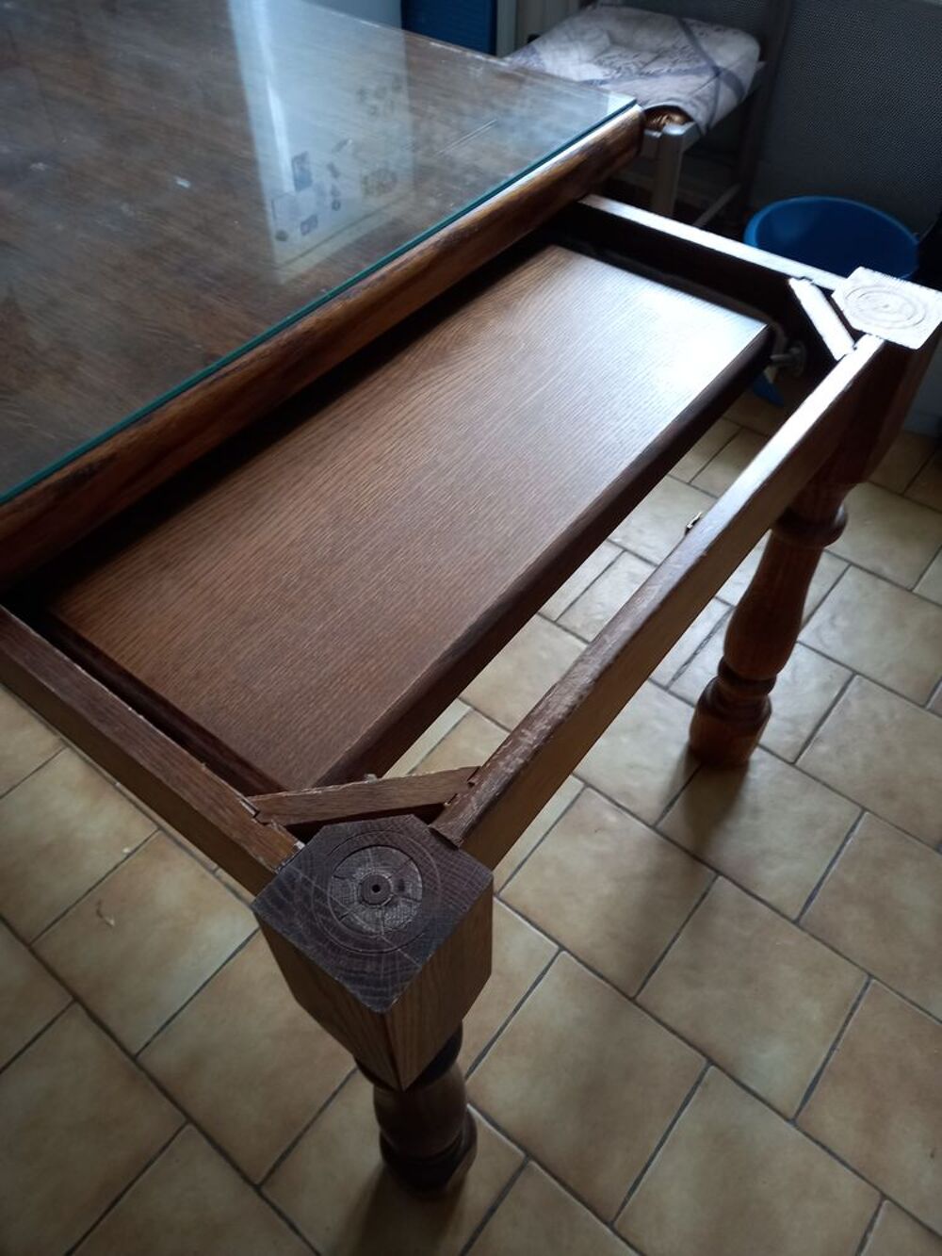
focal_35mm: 25
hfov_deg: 54.9
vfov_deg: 69.4
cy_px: 628
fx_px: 907
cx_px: 471
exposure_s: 1/24
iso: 250
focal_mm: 4.6
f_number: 2
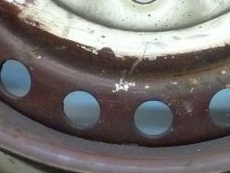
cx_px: 151
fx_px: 1210
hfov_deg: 10.8
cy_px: -40
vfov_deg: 8.1
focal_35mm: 182
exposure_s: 1/15
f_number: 3.8
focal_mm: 7.9
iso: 400
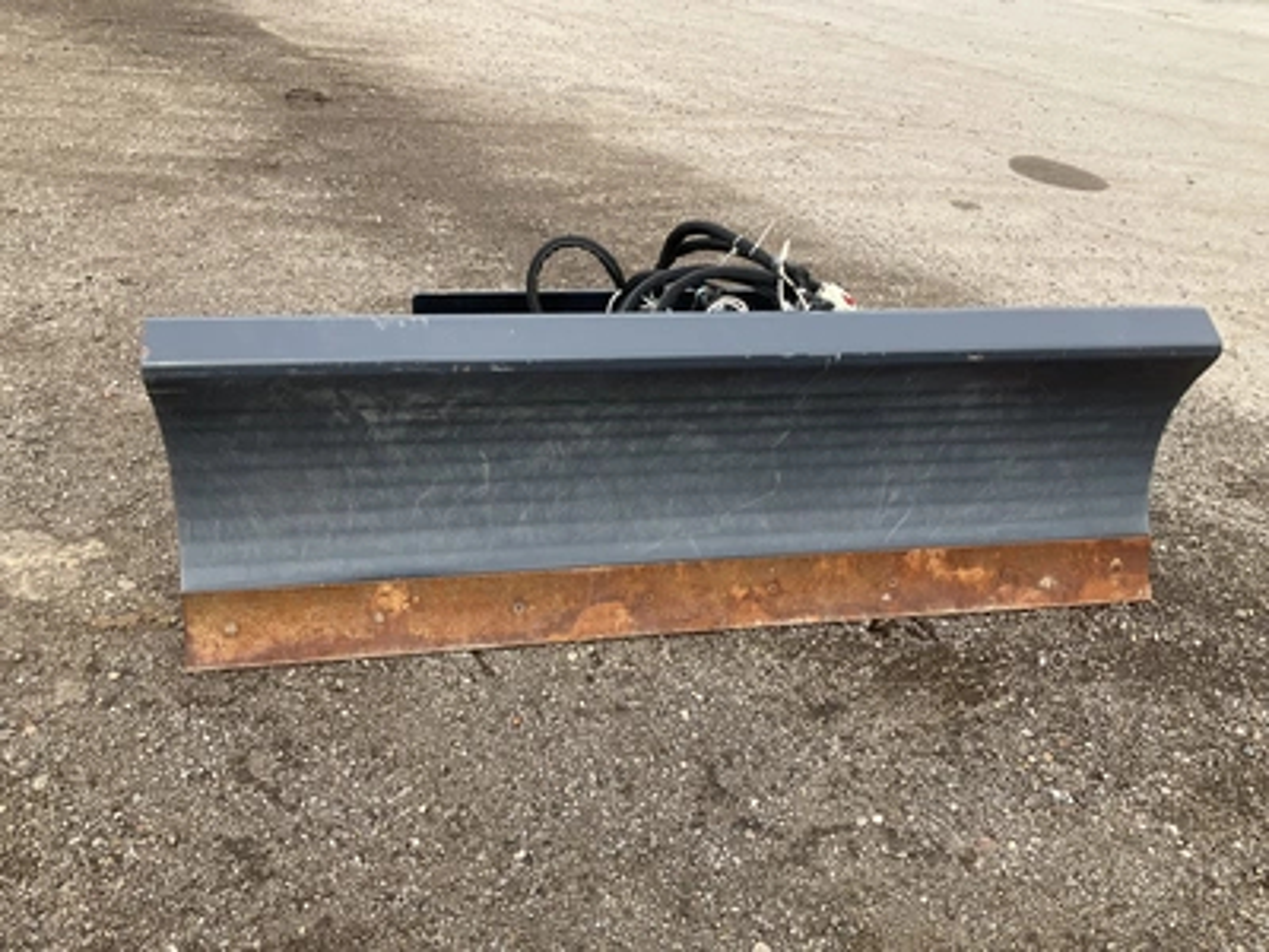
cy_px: 476
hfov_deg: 61.7
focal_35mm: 29
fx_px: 1063
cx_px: 634
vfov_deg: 48.2
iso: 25
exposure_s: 1/574
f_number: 1.8
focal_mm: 3
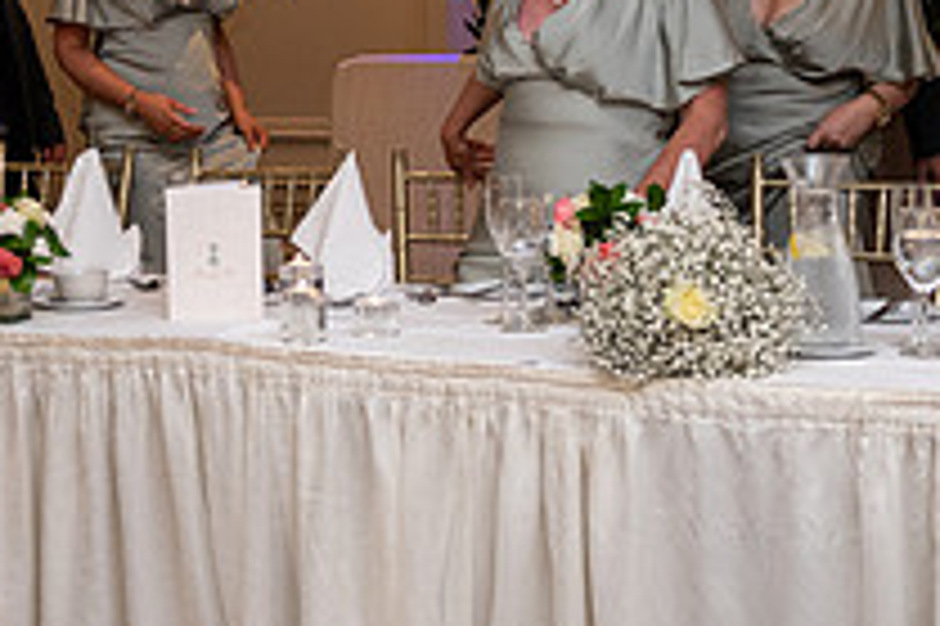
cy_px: 52
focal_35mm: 89
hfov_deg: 22.1
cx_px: 18
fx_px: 2322
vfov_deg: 15.1
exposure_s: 1/160
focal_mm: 32
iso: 640
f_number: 3.5
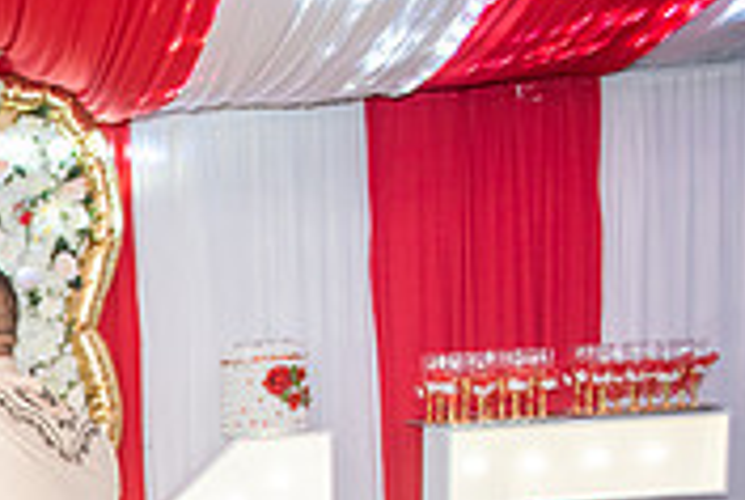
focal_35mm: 79
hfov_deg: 21.1
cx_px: -415
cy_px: 727
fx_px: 1638
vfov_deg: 16.0
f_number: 3.2
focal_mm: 24
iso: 800
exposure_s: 1/160
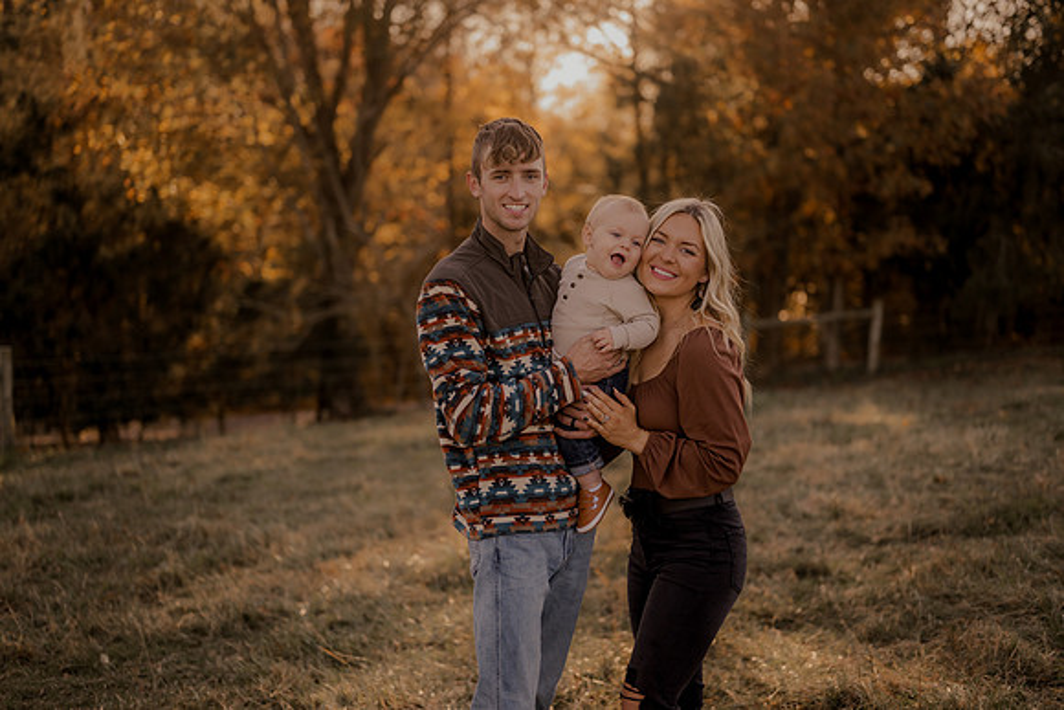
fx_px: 1478
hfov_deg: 39.6
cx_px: 532
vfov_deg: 27.0
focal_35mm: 50
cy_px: 355
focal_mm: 50
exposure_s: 1/1600
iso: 250
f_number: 1.8
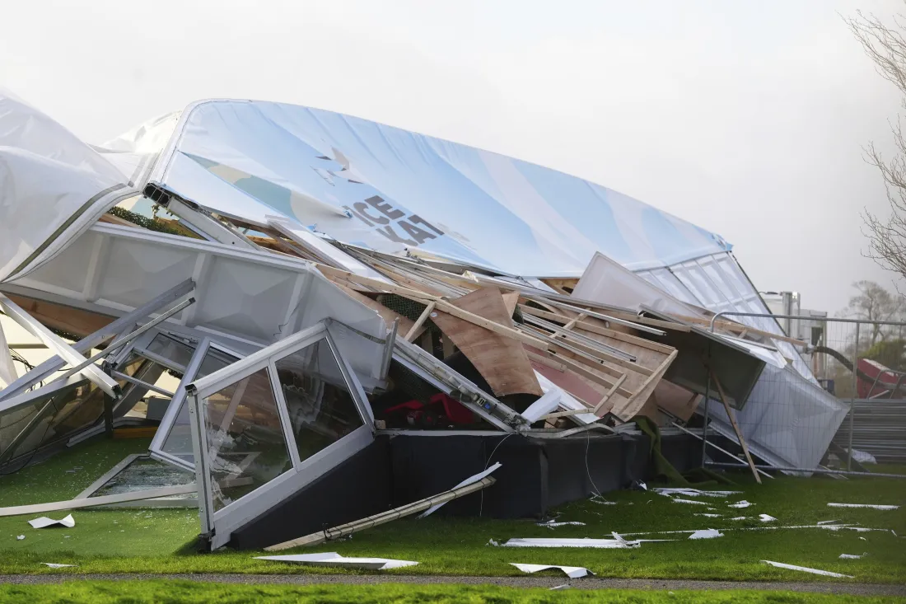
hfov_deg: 17.1
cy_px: 302
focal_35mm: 120
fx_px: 3019
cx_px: 453
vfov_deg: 11.4
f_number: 5.6
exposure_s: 1/1250
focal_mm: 120
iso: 800
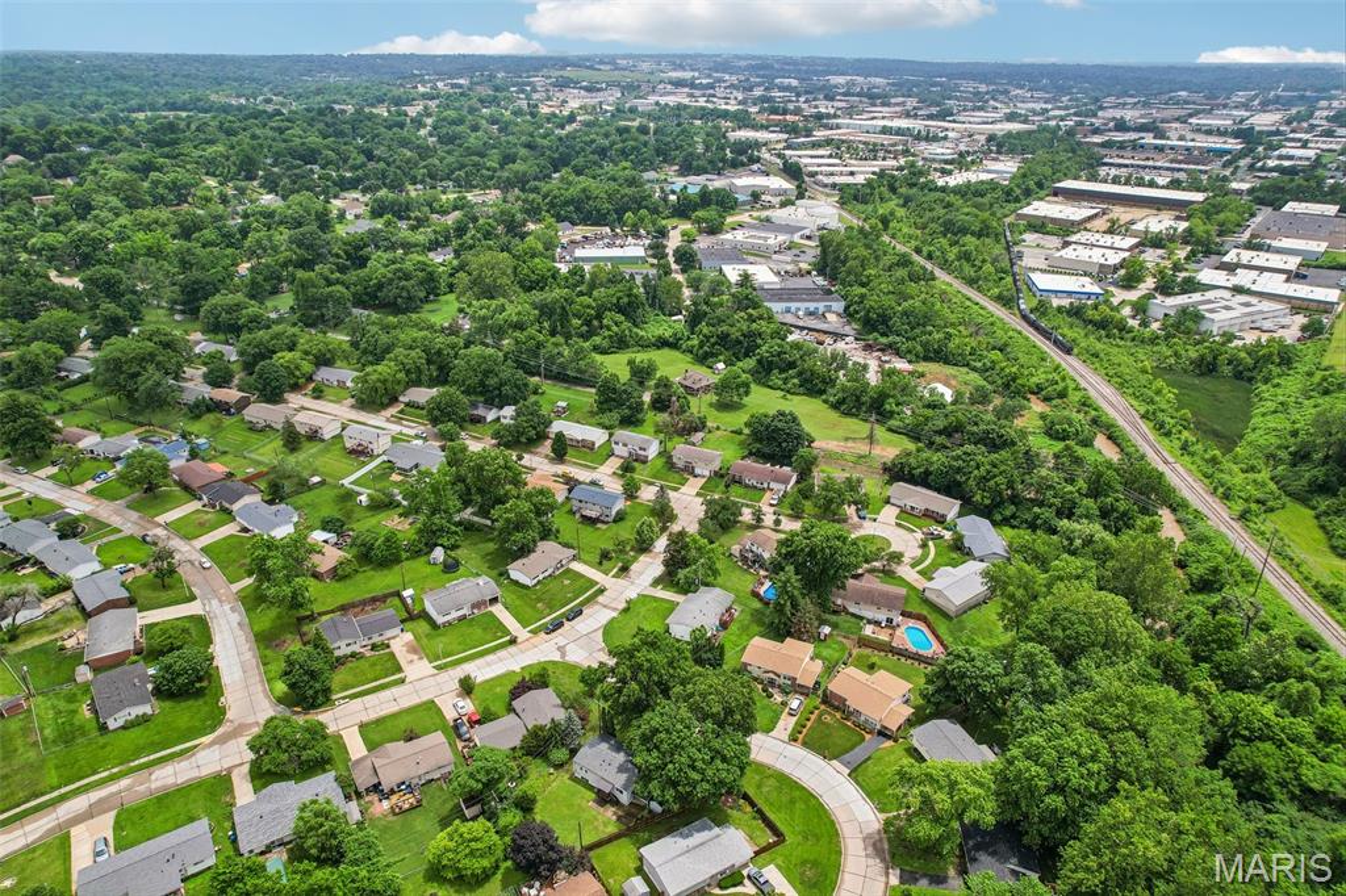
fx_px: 822
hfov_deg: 78.6
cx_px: 673
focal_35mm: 22
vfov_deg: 57.2
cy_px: 448
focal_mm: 8.4
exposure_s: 1/3000
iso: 110
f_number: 2.8
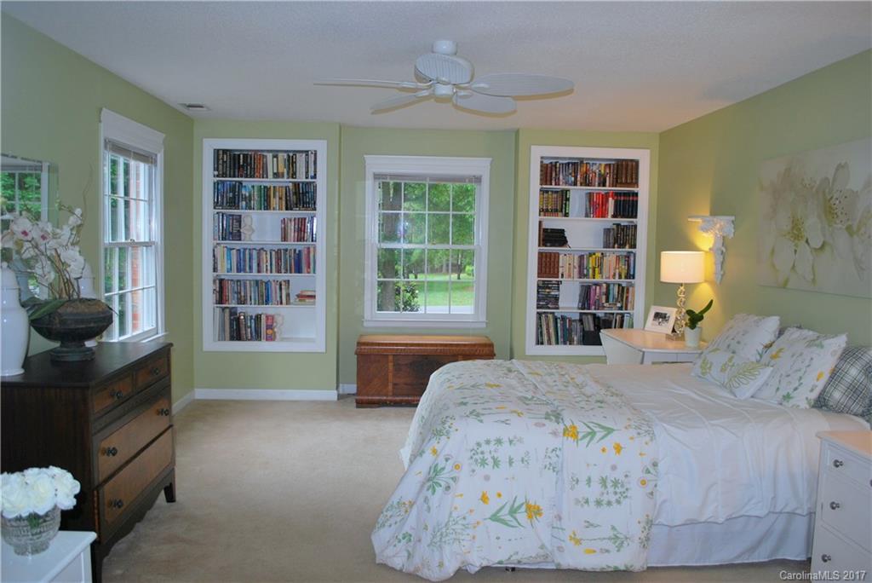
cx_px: 436
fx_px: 654
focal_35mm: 27
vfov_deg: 48.0
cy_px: 292
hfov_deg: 67.4
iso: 200
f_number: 3.5
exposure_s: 1/60
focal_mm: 18
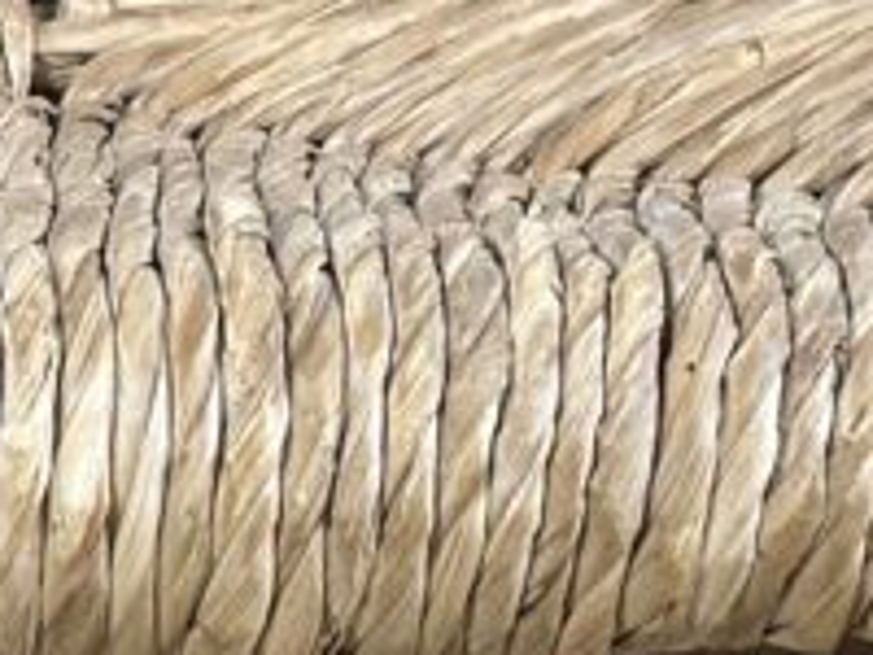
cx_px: -92
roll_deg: +0.1
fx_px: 6204
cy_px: 1249
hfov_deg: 8.0
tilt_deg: -31.0
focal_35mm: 246
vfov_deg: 5.9
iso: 125
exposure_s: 1/50
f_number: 1.78
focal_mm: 6.86
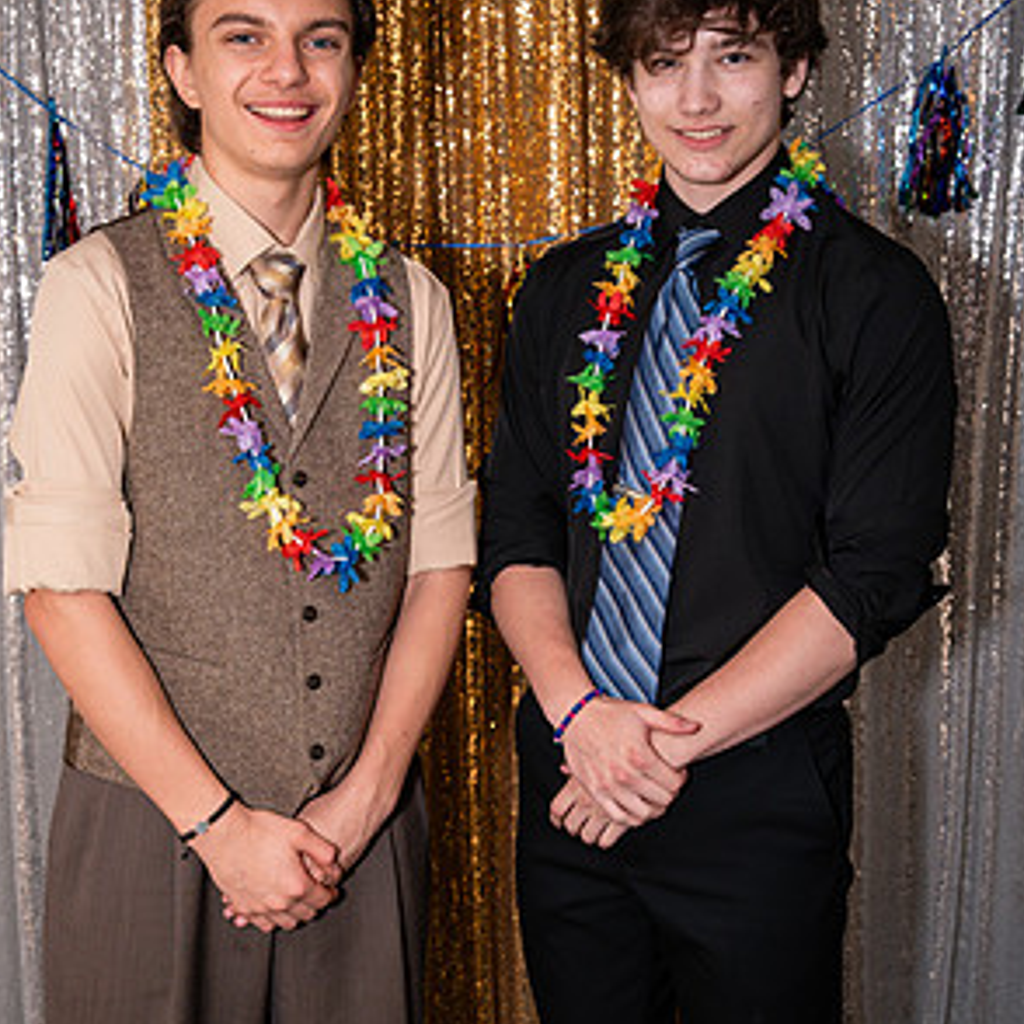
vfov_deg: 30.6
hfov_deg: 30.6
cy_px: 536
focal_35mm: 56
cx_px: 519
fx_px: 1874
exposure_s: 1/250
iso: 400
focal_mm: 43
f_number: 5
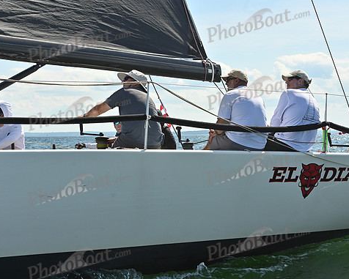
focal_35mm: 80
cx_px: 169
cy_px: 140
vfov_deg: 19.2
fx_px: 826
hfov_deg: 23.8
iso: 250
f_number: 9
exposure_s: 1/1000
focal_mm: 70
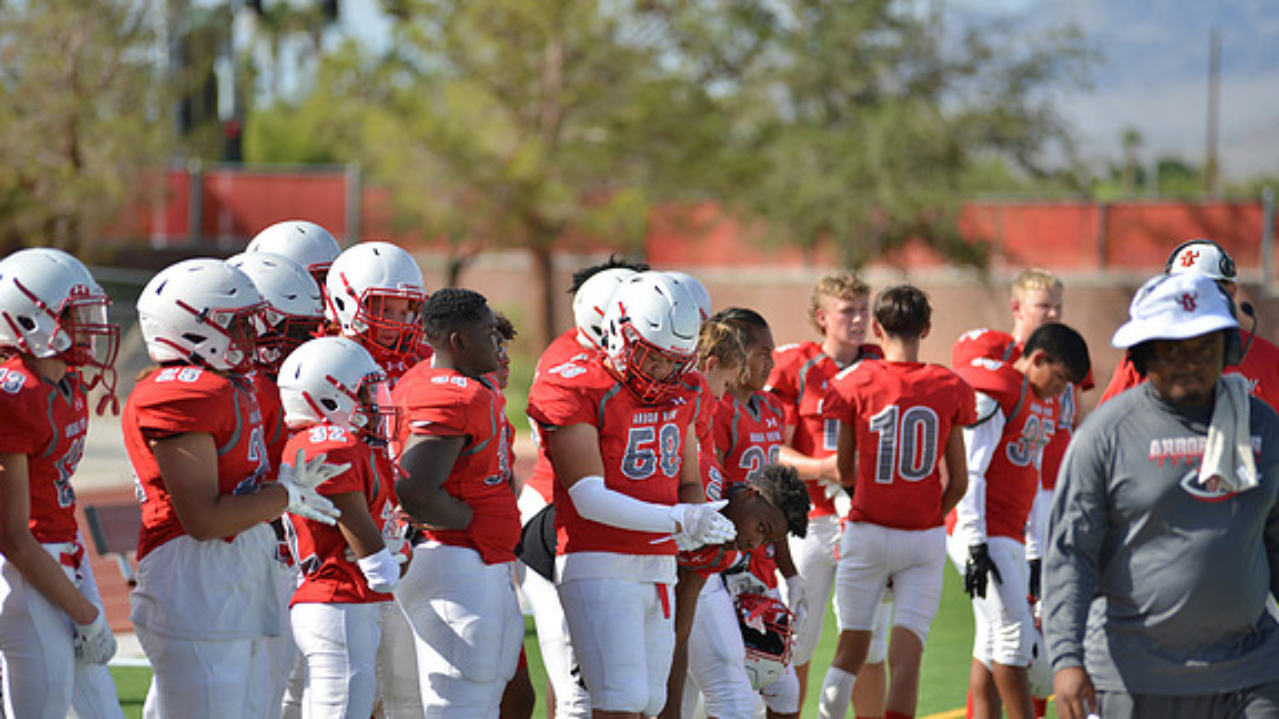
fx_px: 7156
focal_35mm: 211
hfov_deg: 10.2
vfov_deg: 5.8
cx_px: 637
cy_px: 414
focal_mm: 200
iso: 100
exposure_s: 1/1600
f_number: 2.8
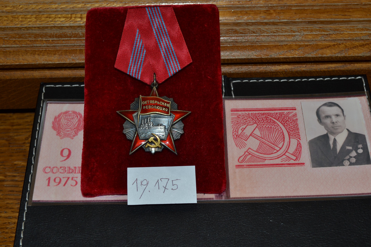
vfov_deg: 25.1
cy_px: 124
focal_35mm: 54
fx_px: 556
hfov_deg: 36.9
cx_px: 186
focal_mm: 36
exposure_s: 1/60
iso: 100
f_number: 8
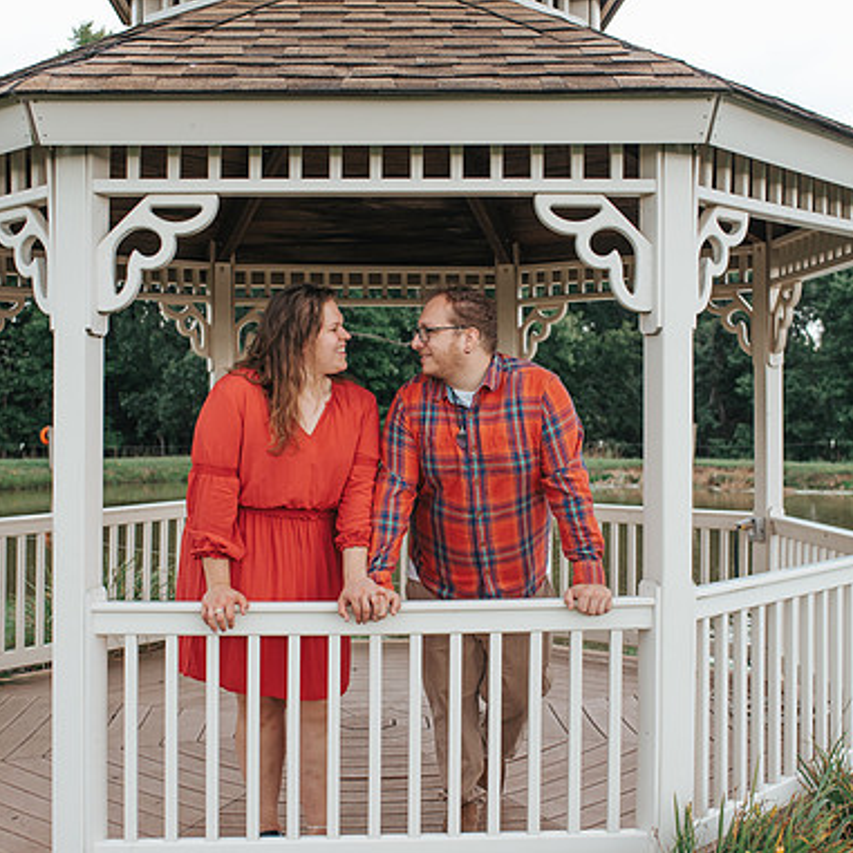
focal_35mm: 49
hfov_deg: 34.7
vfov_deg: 34.7
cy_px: 431
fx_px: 1366
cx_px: 420
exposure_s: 1/250
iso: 220
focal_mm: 35
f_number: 2.8
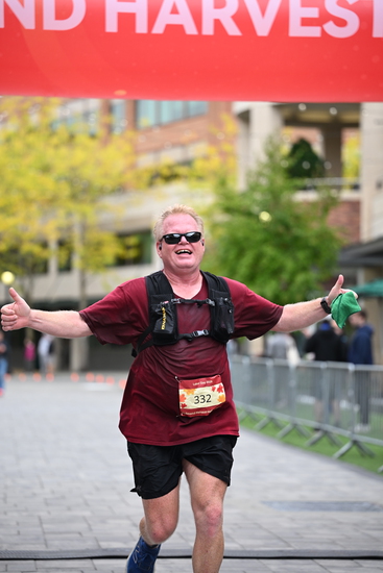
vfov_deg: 18.6
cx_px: 192
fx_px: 1754
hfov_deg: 12.5
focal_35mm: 110
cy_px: 286
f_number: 2.8
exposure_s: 1/2000
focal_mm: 110
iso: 640
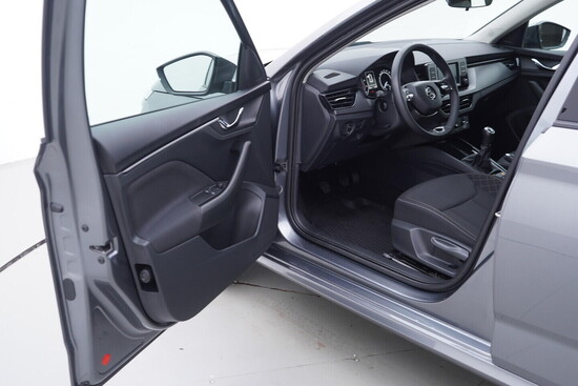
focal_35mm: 36
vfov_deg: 36.9
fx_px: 578
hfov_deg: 53.1
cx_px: 289
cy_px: 193
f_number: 2.8
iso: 125
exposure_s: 1/40
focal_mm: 24
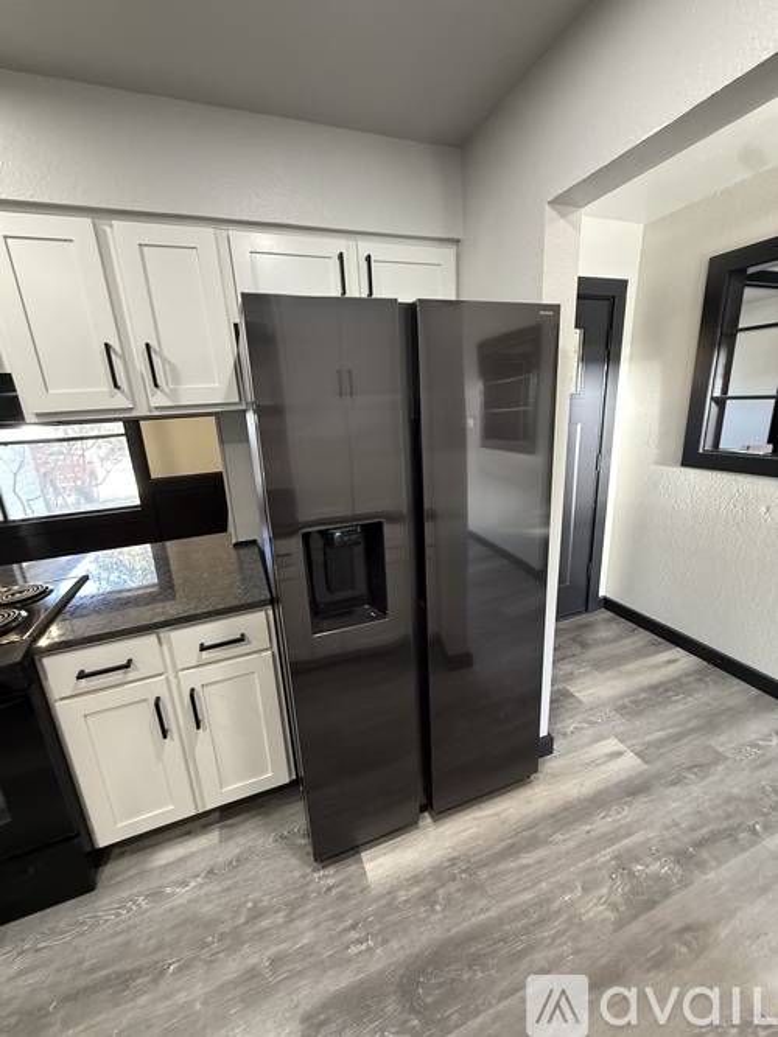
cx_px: 389
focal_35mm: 14
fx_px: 420
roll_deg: +2.9
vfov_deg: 102.1
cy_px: 518
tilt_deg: -14.8
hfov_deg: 85.7
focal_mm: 2.22
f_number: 2.2
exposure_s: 1/60
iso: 640
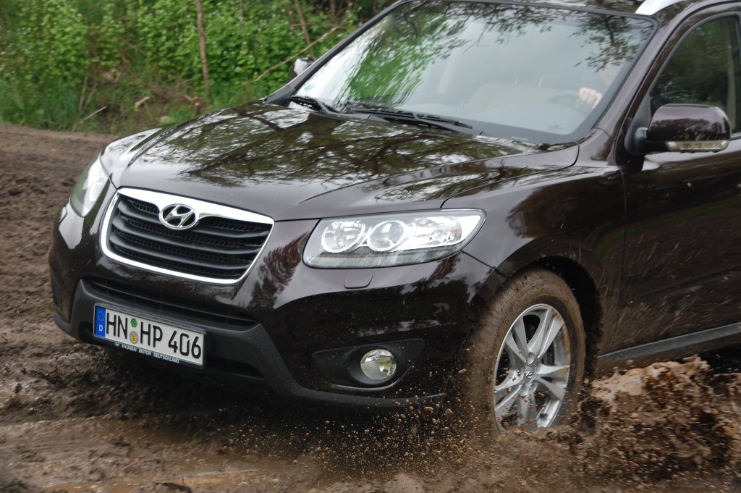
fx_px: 1851
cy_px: 246
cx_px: 370
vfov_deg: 15.2
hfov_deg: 22.6
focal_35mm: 90
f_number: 5.3
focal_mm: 60
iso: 400
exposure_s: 1/400
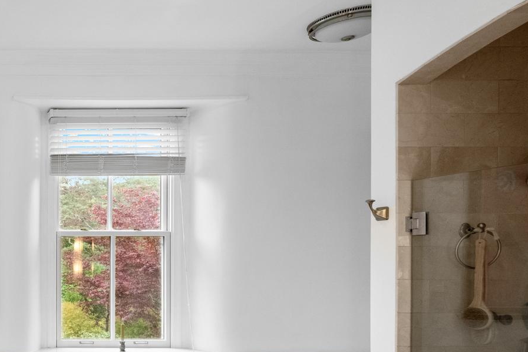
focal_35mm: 32
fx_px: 469
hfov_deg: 43.5
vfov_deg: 40.1
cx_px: -69
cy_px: 258
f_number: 4
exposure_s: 1/400
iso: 2000
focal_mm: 14
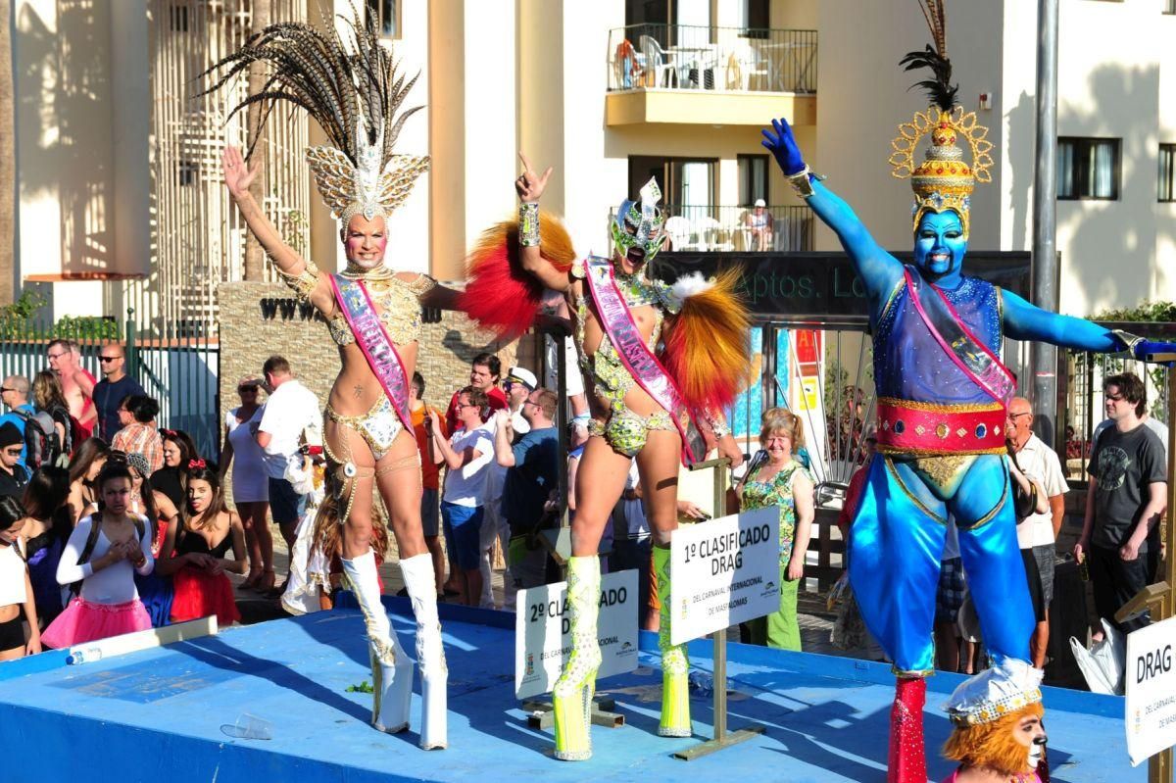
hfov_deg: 30.5
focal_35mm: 66
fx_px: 2155
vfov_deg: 20.6
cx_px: 588
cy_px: 392
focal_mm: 66
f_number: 8
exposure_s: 1/180
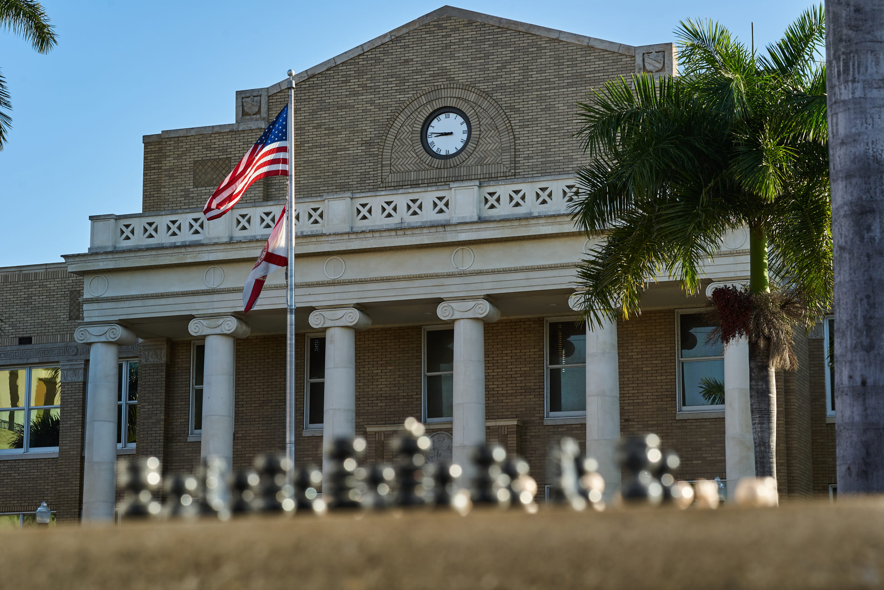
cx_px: 442
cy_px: 295
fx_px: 2088
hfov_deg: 23.9
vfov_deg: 16.1
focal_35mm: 85
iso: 100
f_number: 9
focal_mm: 85
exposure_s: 1/160
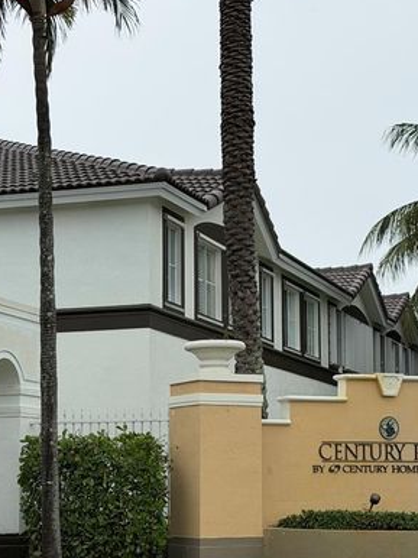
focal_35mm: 83
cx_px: 184
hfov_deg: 17.8
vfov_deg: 23.5
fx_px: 1338
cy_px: 346
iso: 80
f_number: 1.78
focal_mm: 6.76
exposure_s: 1/3226
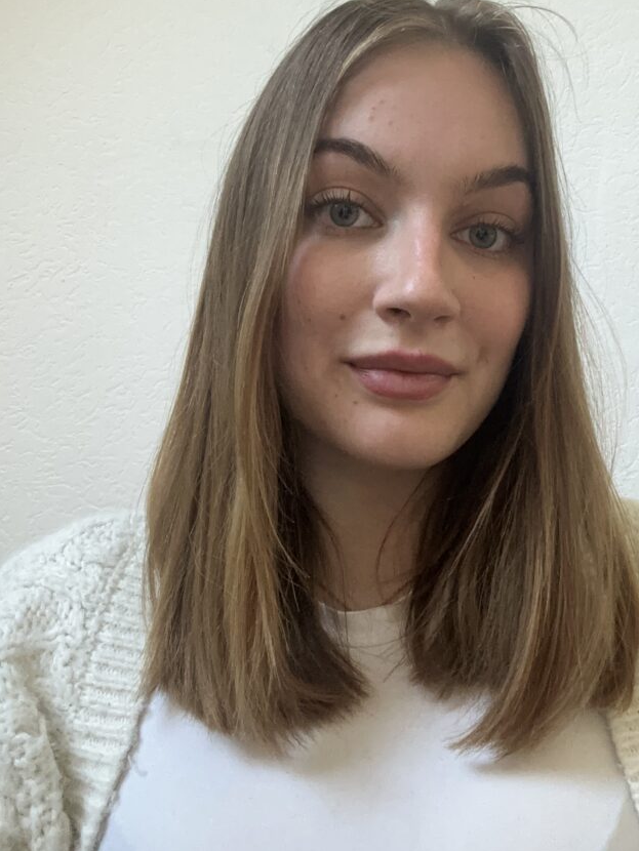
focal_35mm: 37
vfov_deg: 50.0
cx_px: 393
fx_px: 910
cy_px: 371
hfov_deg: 38.5
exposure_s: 1/50
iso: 250
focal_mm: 2.69
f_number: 1.9
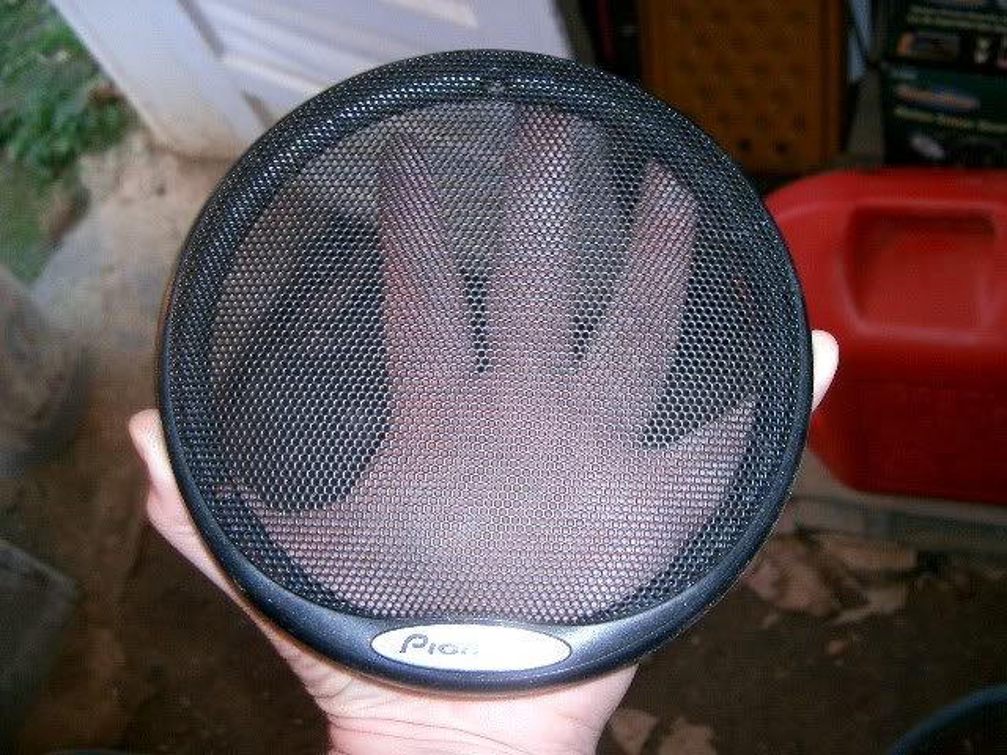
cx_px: 504
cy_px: 378
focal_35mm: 39
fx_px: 1135
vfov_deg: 36.8
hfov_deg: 47.9
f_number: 2.8
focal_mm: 8
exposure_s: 1/50
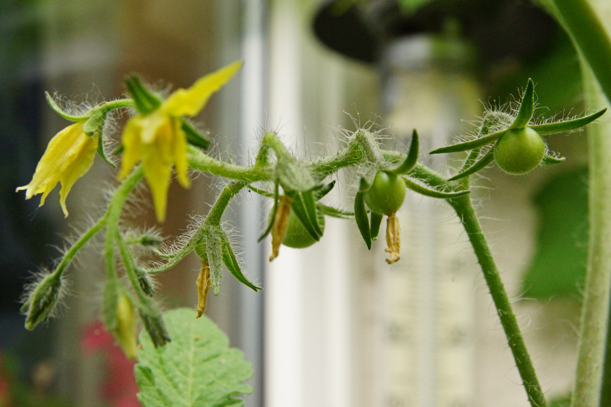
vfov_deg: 18.2
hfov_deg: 27.0
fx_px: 1273
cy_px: 204
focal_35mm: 75
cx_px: 306
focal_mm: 50
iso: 1250
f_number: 11
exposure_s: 1/80
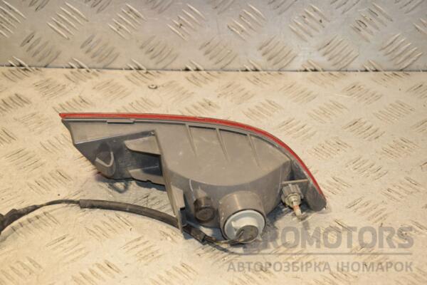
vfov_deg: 13.8
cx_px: 214
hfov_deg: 20.6
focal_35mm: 99
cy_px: 142
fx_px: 1174
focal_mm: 66
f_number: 7.1
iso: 800
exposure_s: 1/200
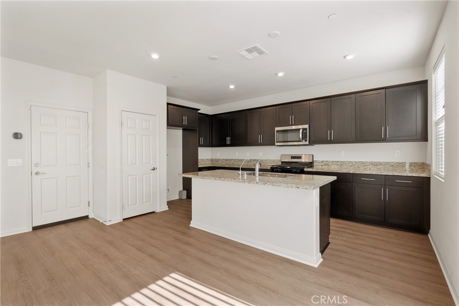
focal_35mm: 16
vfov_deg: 73.8
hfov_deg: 96.7
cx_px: 230
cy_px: 153
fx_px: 204
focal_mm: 16
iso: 320
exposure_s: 1/40
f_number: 9
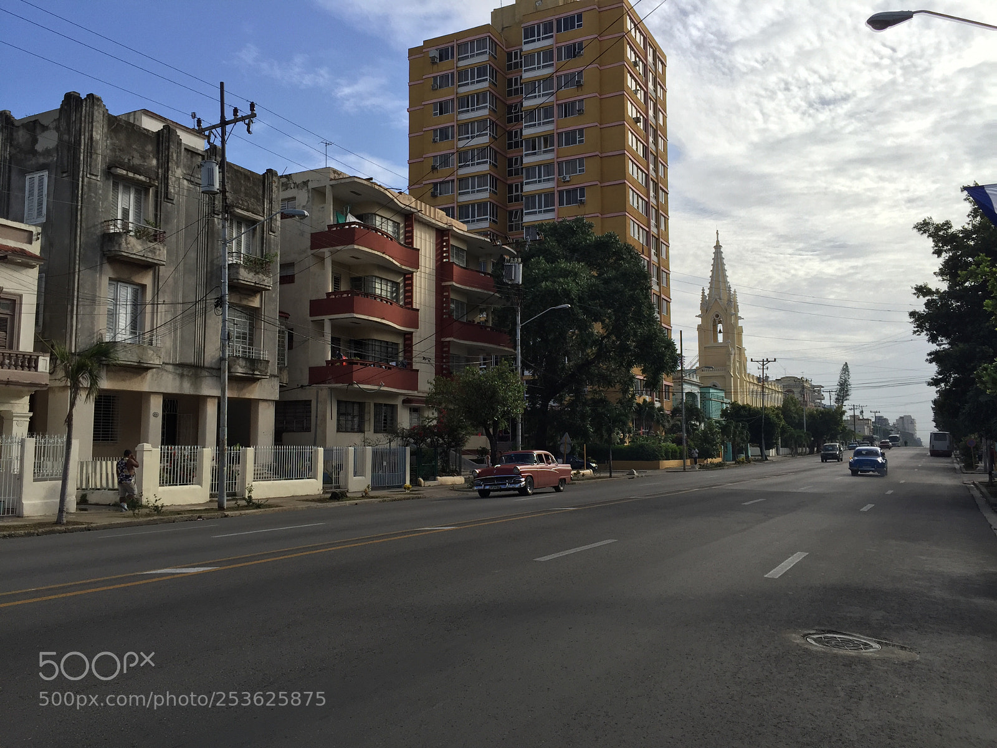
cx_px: 498
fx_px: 835
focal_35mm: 29
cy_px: 374
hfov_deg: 61.7
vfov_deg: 48.2
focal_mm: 4.15
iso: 32
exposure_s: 1/1980
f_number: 2.2
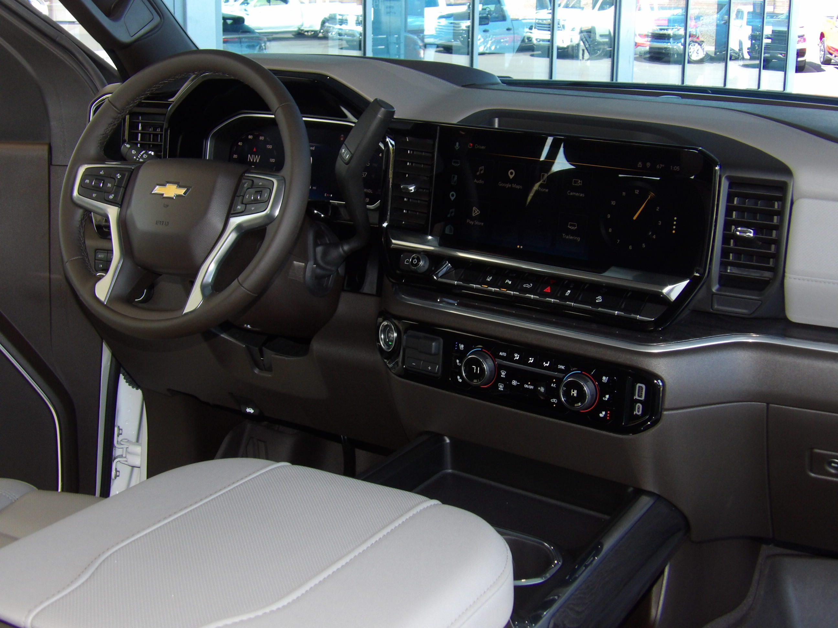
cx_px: 419
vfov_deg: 31.5
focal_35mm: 46
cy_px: 314
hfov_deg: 41.2
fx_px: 1114
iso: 200
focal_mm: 8.2
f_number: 3.8
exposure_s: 1/26
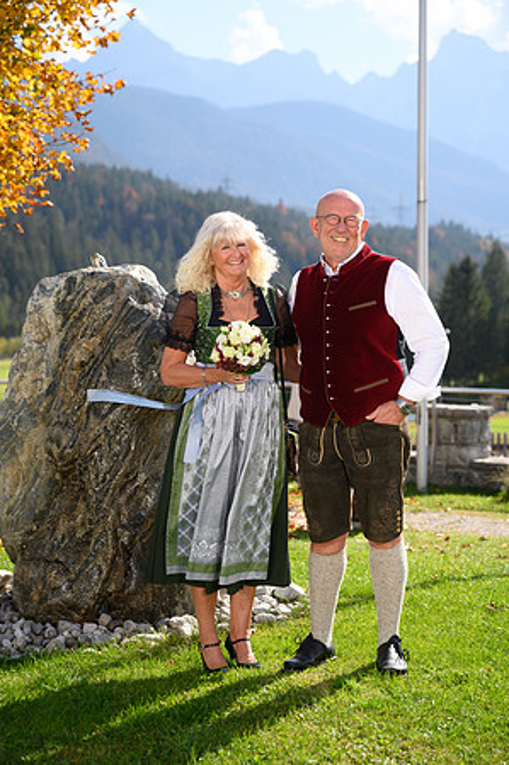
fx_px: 1403
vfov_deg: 30.5
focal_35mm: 66
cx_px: 254
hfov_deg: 20.6
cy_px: 382
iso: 100
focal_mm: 66
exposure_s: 1/640
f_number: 3.5
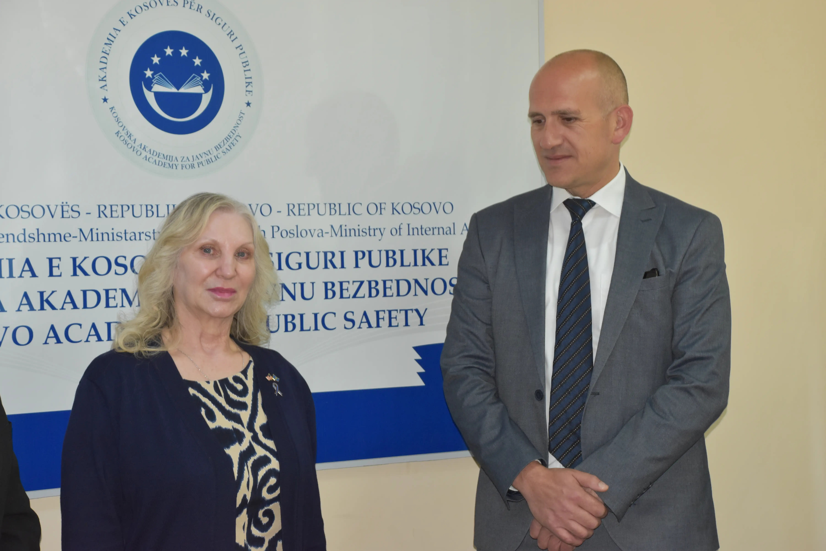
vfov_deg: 15.7
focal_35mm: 87
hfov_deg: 23.4
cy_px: 276
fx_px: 1996
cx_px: 413
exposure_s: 1/60
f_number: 5
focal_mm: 58
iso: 1400
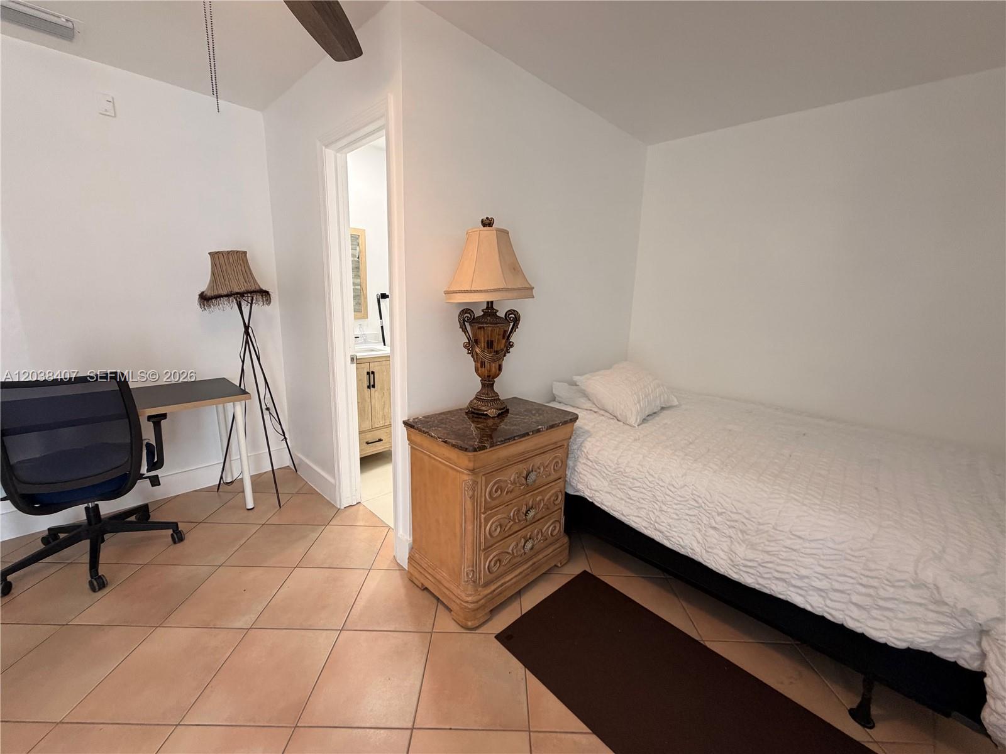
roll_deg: -1.9
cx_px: 503
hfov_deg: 102.1
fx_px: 407
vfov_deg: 85.7
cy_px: 377
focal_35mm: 14
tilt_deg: -10.9
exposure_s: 1/60
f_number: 2.2
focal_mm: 2.22
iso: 200
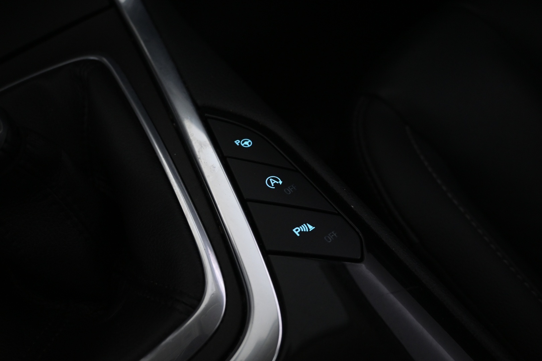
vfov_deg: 42.6
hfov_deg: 60.7
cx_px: 271
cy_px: 180
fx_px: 463
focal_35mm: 31
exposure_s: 1/25
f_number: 3.8
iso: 1600
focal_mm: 20.5
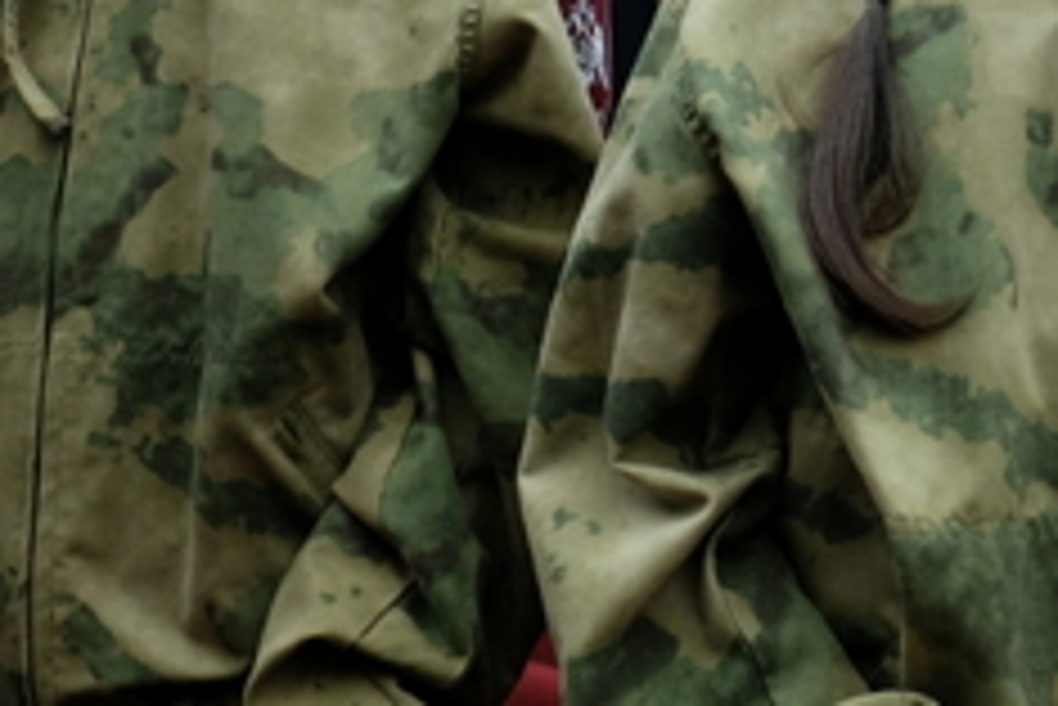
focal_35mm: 86
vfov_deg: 15.7
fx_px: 2529
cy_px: 22
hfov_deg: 22.6
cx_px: 1094
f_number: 2.8
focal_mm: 18
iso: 800
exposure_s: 1/42
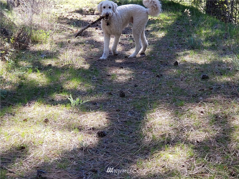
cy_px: 90
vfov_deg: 28.0
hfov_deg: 36.8
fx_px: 359
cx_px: 120
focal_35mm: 52
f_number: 2.4
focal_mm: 6
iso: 40
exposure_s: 1/120
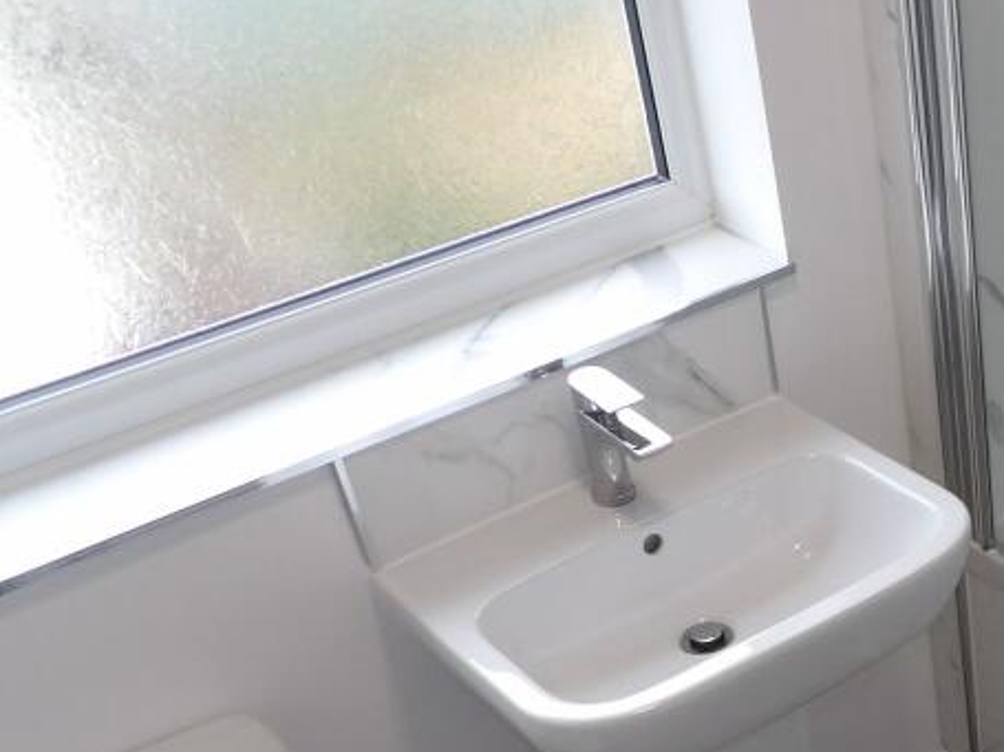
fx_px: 1566
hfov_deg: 32.1
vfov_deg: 25.3
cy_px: 803
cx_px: 1057
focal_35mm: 54
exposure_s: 1/60
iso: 105
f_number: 3.2
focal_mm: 4.3
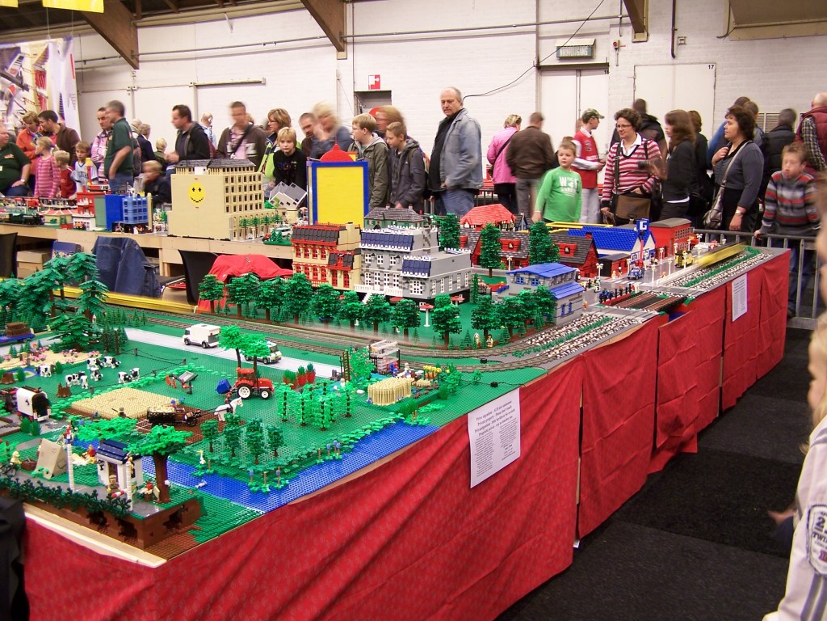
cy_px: 310
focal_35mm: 38
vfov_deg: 37.7
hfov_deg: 49.0
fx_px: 908
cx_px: 414
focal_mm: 6.3
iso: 80
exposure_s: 1/2
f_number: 2.8
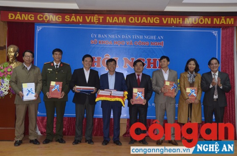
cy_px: 78
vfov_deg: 29.7
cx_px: 118
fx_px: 295
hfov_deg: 43.7
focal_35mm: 45
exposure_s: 1/60
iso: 2000
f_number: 6.3
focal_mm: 30
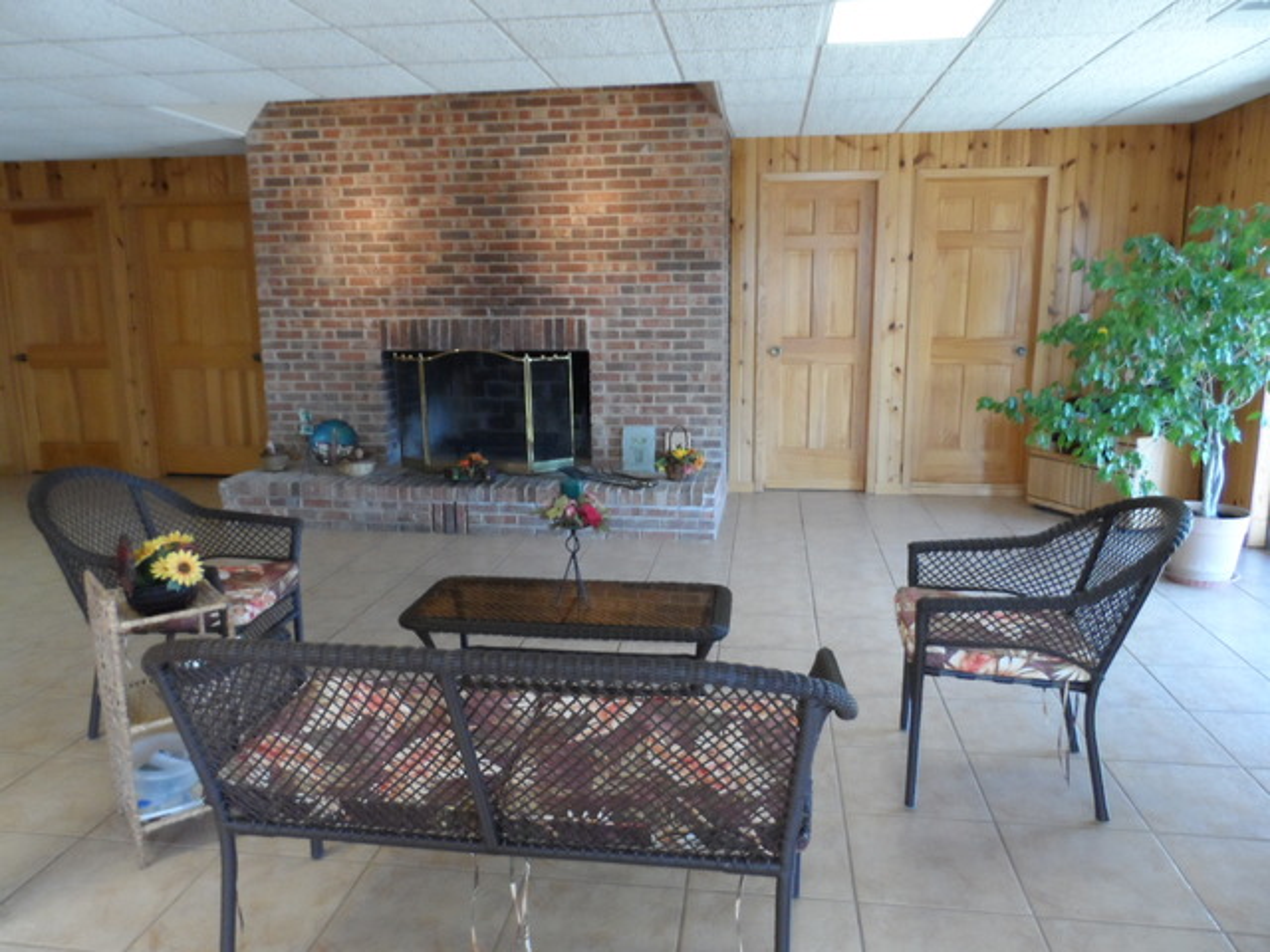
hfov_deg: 71.6
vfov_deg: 56.8
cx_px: 635
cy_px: 476
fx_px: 881
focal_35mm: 24
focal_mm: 4
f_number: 3.2
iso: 320
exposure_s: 1/30
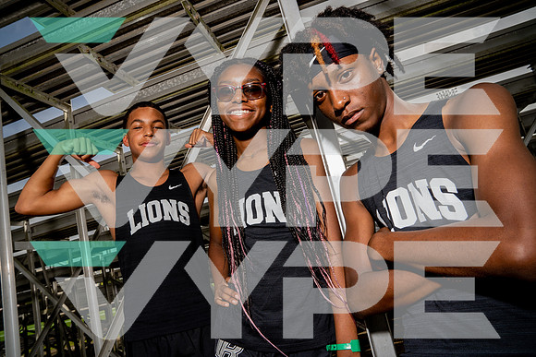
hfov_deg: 73.7
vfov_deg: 53.2
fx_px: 357
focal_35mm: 24
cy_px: 178
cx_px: 268
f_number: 10
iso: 100
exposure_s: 1/125
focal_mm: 24
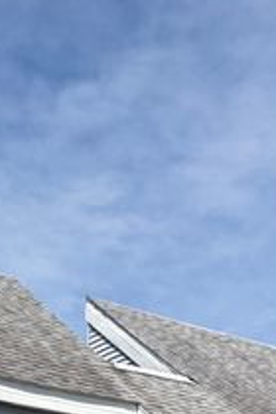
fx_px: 989
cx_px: -57
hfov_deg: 15.3
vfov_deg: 20.5
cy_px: 610
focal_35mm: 86
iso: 64
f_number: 1.6
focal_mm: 5.96
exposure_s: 1/5348
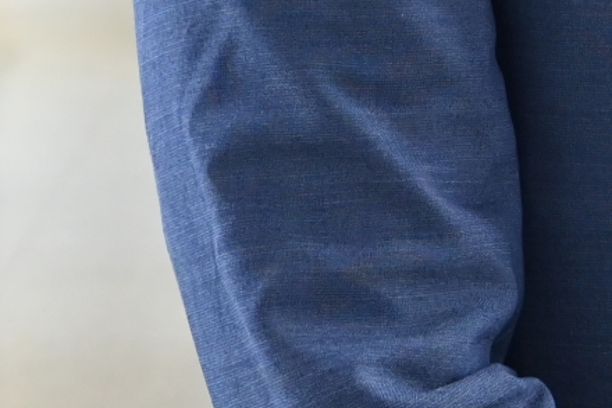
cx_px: 917
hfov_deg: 6.6
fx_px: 5217
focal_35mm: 307
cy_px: -461
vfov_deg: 4.4
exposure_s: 1/125
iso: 1100
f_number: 6
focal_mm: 45
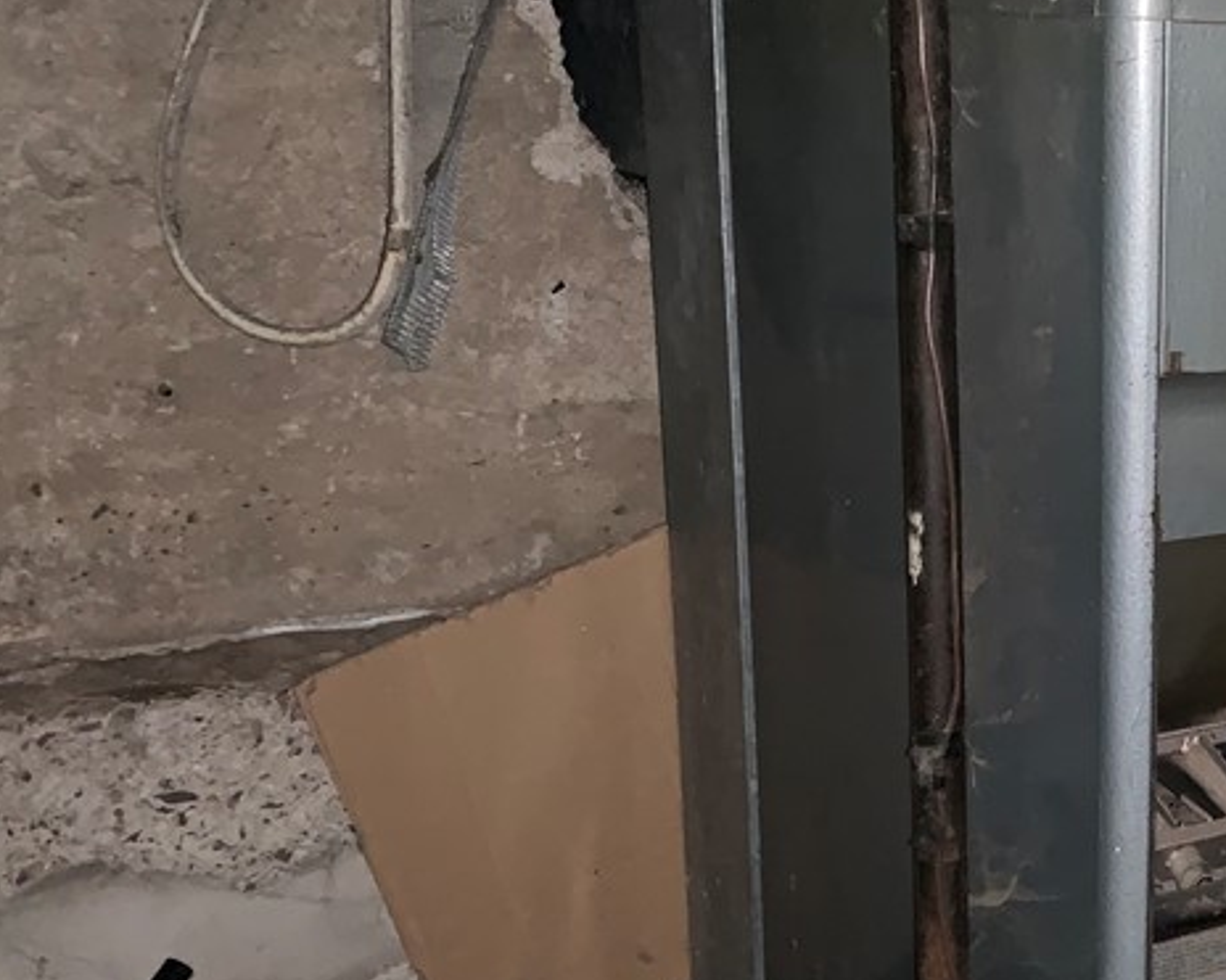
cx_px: 1208
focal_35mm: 56
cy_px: 660
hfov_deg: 31.2
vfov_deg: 27.0
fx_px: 2032
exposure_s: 1/4
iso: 400
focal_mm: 4.25
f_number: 1.8
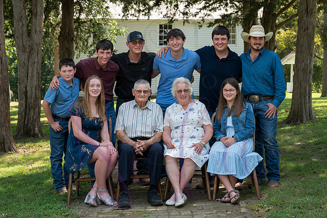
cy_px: 109
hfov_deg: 29.6
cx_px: 164
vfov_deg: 20.0
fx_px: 618
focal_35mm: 68
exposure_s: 1/125
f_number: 8
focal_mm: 68
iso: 400
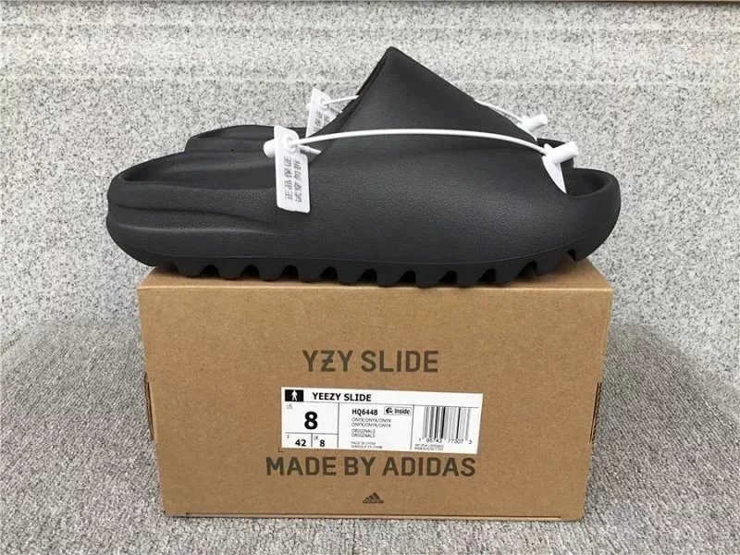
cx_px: 370
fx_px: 663
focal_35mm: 31
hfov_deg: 58.4
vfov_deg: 45.4
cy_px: 278
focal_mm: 3.3
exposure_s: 1/112
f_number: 2.4
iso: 25
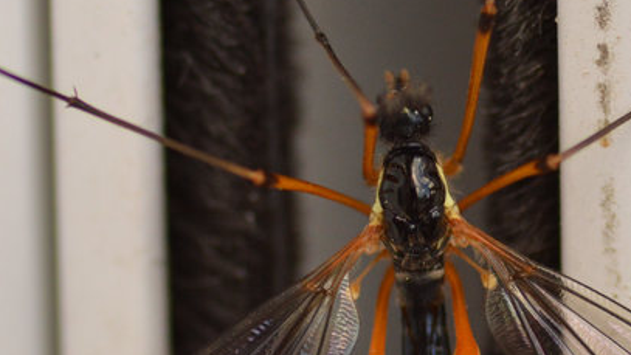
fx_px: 6208
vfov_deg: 3.3
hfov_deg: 5.8
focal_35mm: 371
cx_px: 419
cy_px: 237
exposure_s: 1/500
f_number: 8
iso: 400
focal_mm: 100
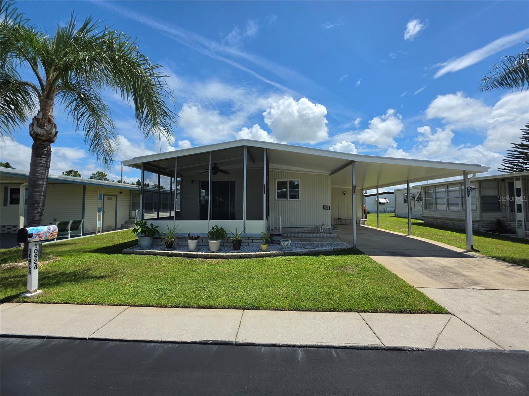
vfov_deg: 89.9
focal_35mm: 13
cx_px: 264
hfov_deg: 106.2
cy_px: 198
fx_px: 199
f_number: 1.9
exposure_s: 1/2443
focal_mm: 2.2
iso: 32
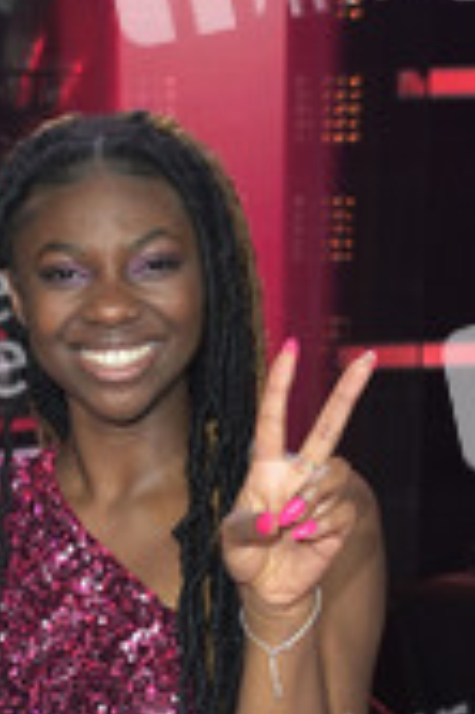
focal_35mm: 86
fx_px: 1705
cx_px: -68
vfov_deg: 23.3
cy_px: 586
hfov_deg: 15.4
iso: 2500
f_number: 5
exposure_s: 1/125
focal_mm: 36
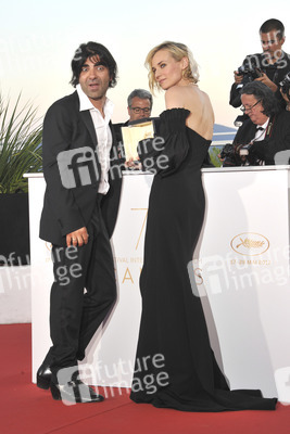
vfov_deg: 20.8
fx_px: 1183
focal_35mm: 98
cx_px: 145
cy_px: 217
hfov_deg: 14.0
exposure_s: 1/250
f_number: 8
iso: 1600
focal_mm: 98
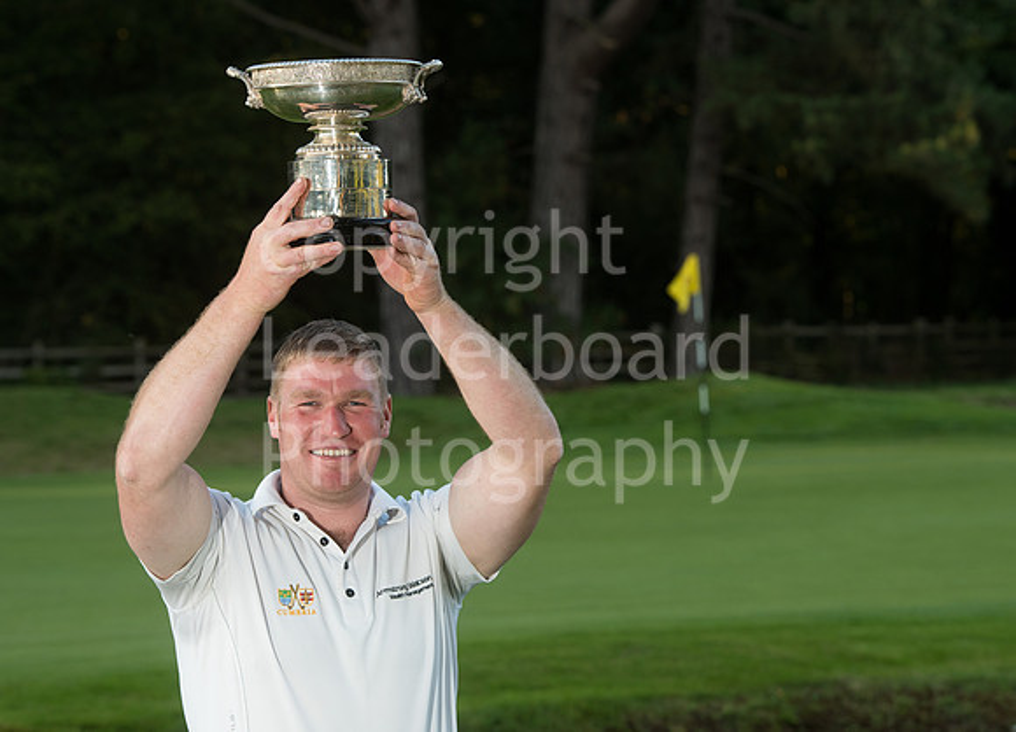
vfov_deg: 11.3
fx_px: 3687
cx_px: 530
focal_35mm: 127
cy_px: 363
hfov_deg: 15.7
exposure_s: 1/200
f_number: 6.3
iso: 400
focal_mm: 110
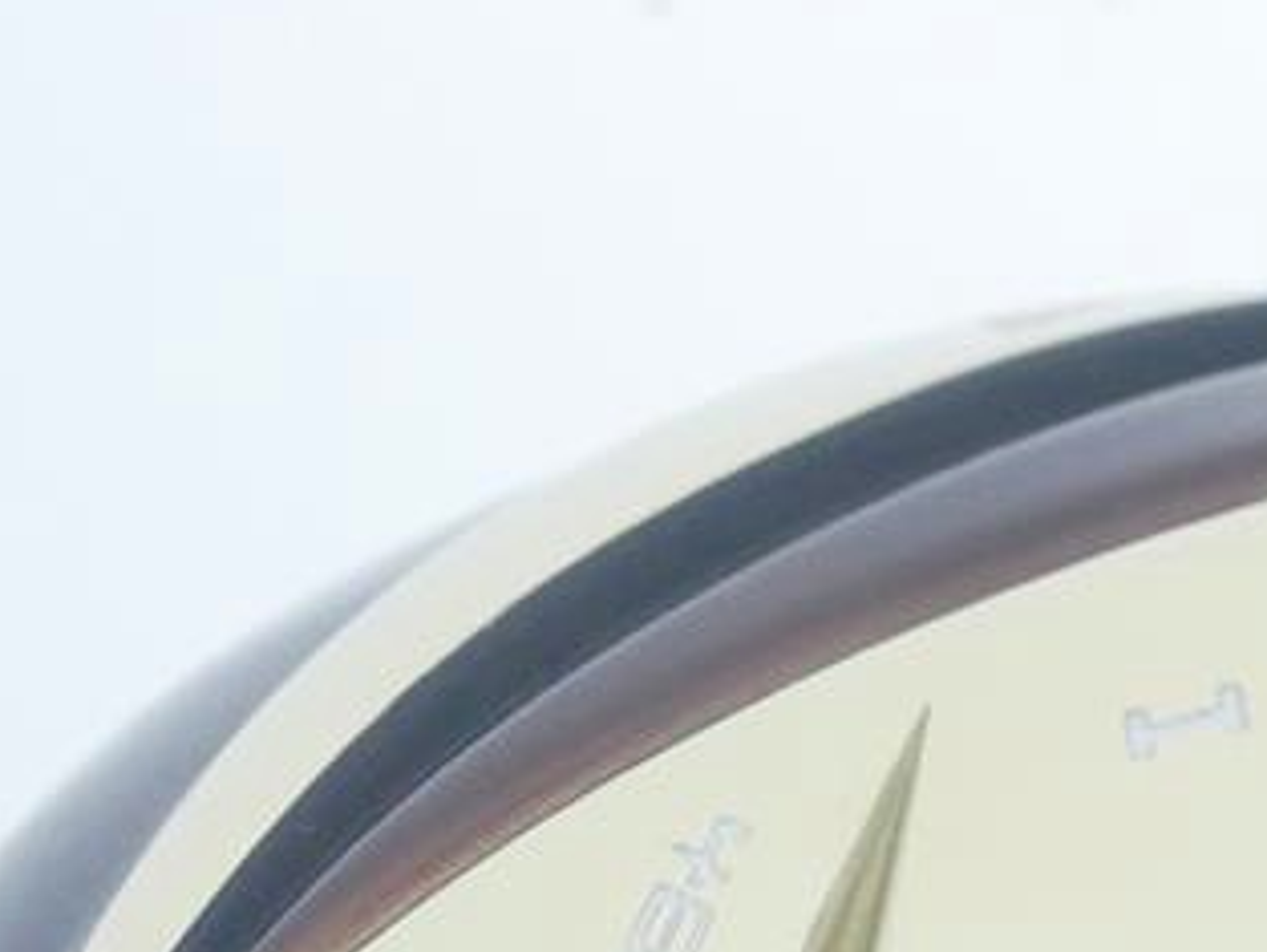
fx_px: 7470
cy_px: 1637
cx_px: 1318
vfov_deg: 7.1
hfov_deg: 9.6
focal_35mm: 204
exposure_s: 1/60
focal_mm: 25
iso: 1600
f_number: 4.5
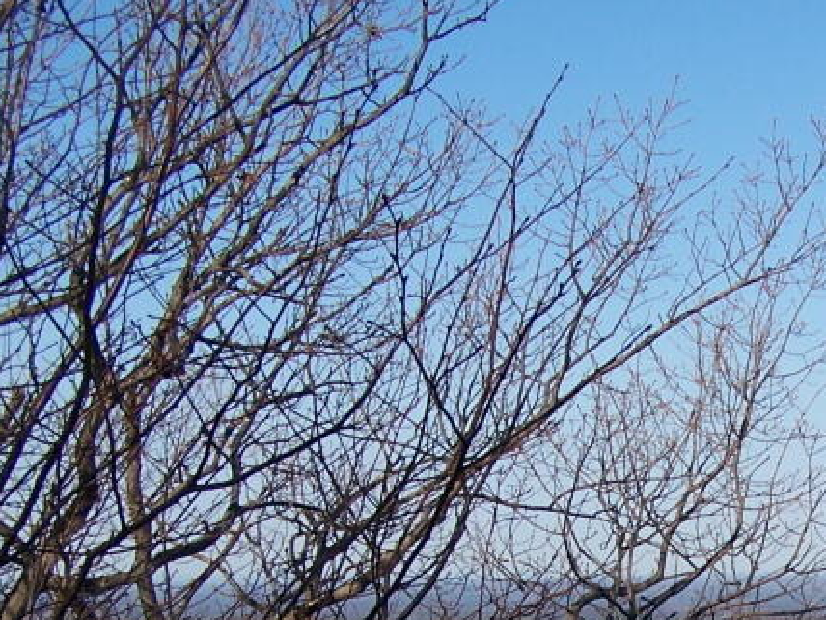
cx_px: 830
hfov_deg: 20.8
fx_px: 2171
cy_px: 676
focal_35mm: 91
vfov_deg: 15.8
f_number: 4
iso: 80
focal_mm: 6.3
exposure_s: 1/800
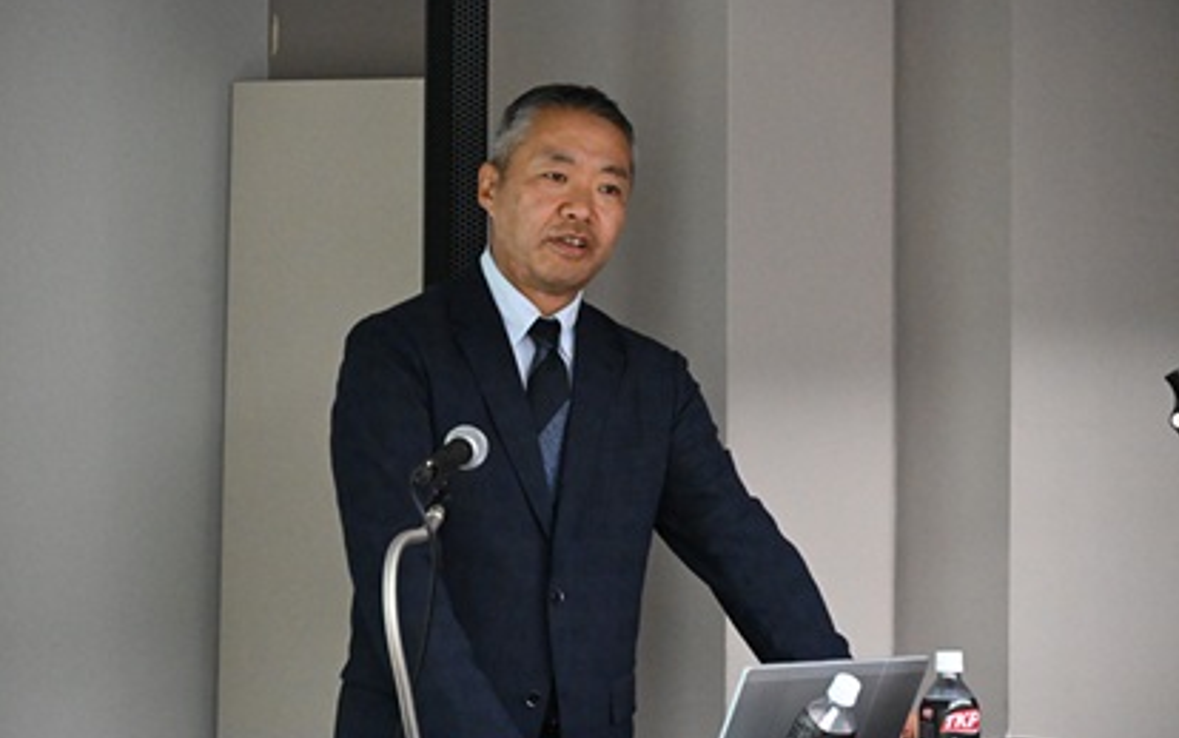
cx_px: 588
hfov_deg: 10.9
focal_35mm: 193
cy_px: 382
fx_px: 6187
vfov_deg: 6.8
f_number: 6
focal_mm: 125
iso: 11400
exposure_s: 1/160
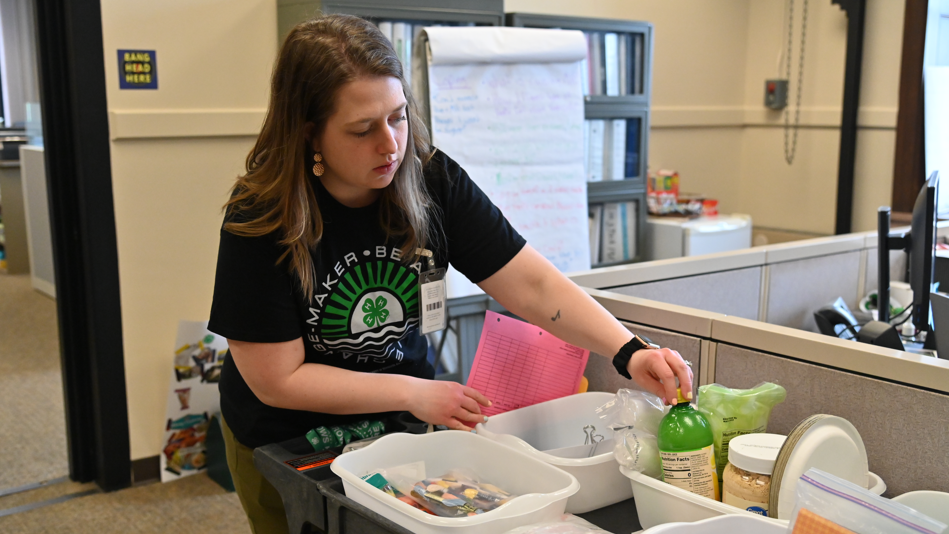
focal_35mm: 40
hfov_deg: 50.5
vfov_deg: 29.7
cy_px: 293
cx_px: 473
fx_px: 1007
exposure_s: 1/800
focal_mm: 38
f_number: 4
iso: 5000
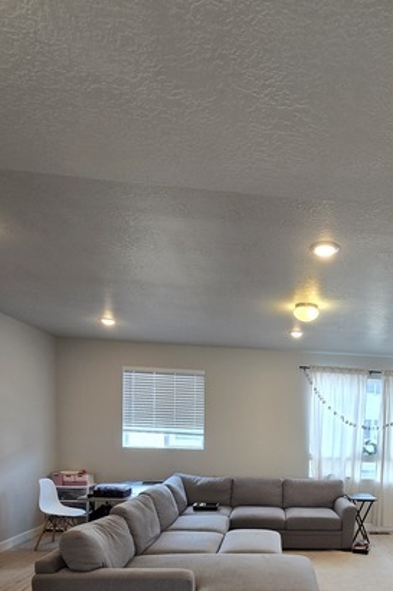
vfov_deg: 71.5
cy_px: 463
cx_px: 308
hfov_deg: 53.8
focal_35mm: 22
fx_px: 361
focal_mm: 2.2
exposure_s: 1/60
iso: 50
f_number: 2.2
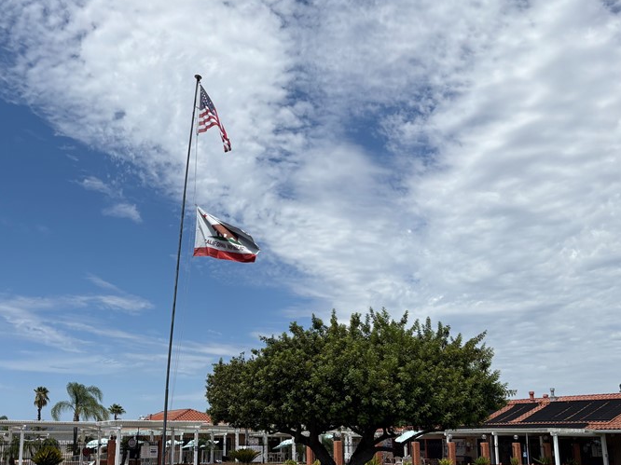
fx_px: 717
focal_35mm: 40
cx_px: 267
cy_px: 264
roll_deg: -0.4
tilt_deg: +14.5
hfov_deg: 46.7
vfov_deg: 35.9
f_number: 1.6
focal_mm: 5.96
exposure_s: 1/7813
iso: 50
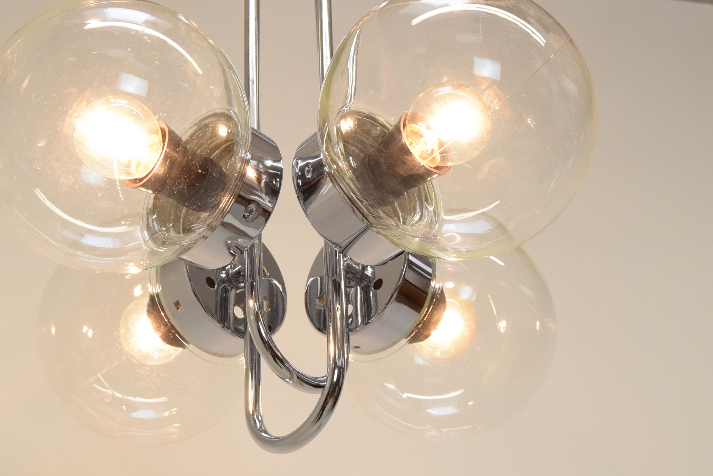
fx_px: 1268
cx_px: 290
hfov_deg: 31.3
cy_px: 209
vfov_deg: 21.3
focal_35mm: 64
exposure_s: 1/250
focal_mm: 30
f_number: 8
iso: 1600
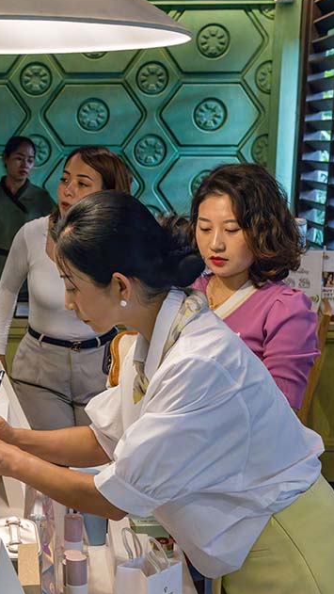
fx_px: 815
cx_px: -56
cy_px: 295
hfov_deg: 21.6
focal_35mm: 52
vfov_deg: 40.0
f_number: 5.6
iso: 8000
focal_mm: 32.5
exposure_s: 1/250
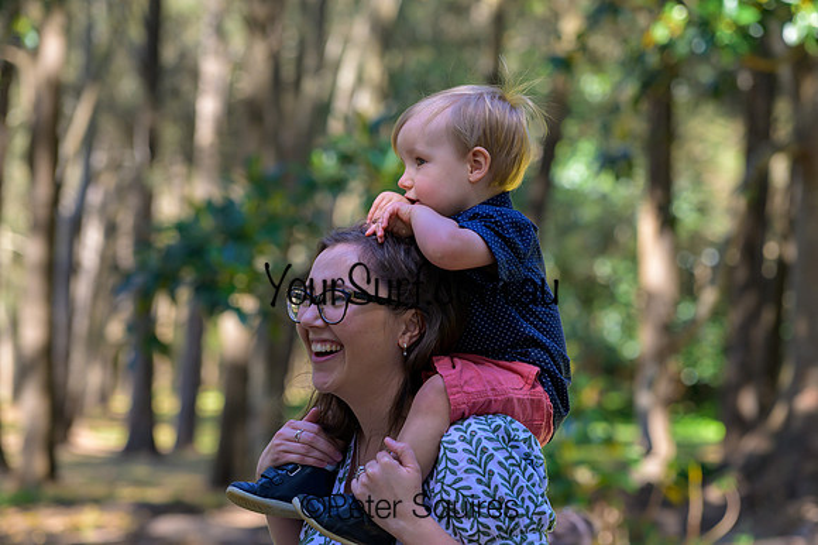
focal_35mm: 180
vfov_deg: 7.6
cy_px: 272
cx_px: 409
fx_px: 4088
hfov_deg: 11.4
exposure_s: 1/125
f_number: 4
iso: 160
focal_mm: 120
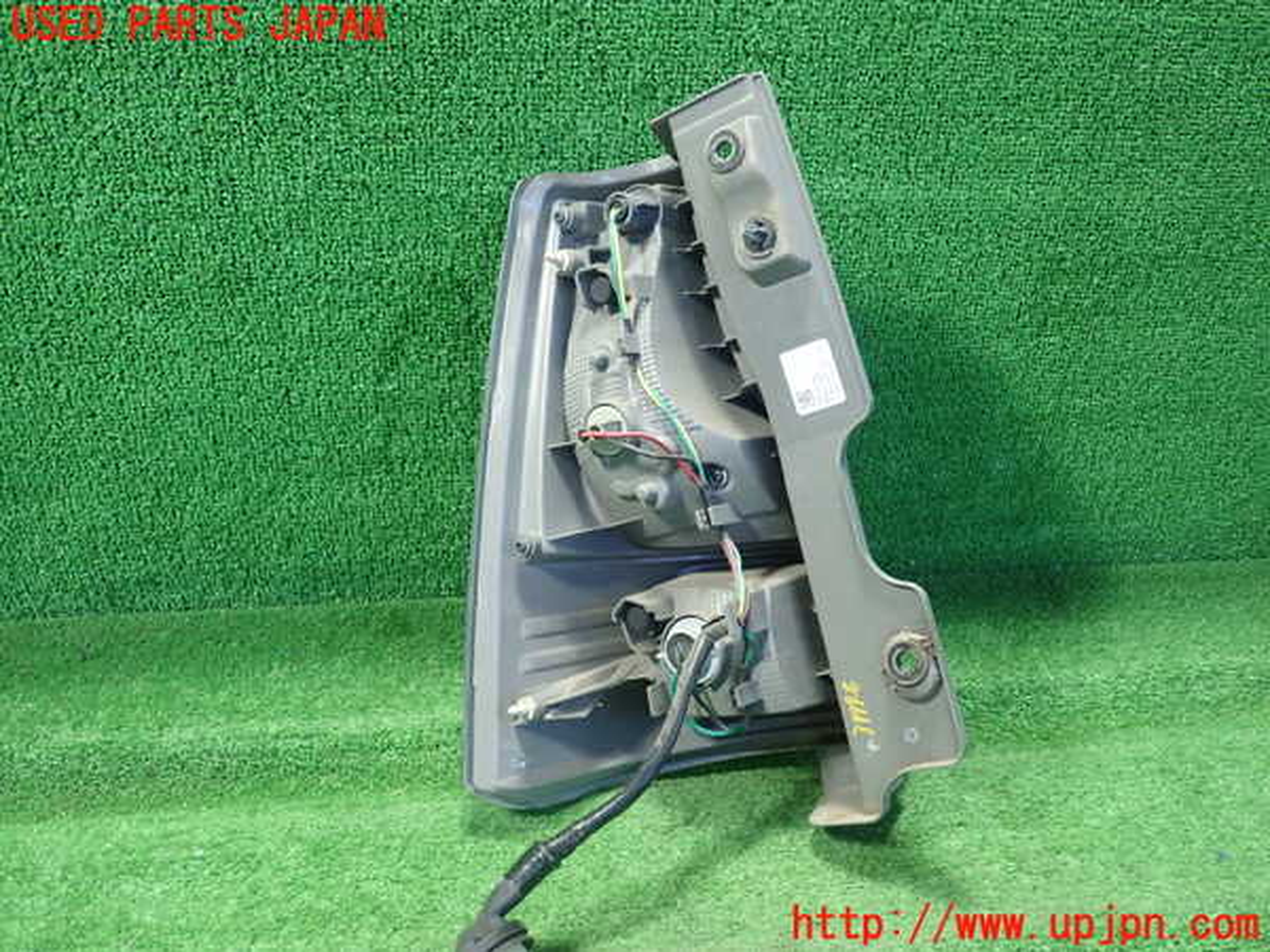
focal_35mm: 30
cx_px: 635
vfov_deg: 46.8
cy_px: 476
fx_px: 1101
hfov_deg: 60.0
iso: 800
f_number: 2.3
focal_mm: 5.5
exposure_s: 1/125
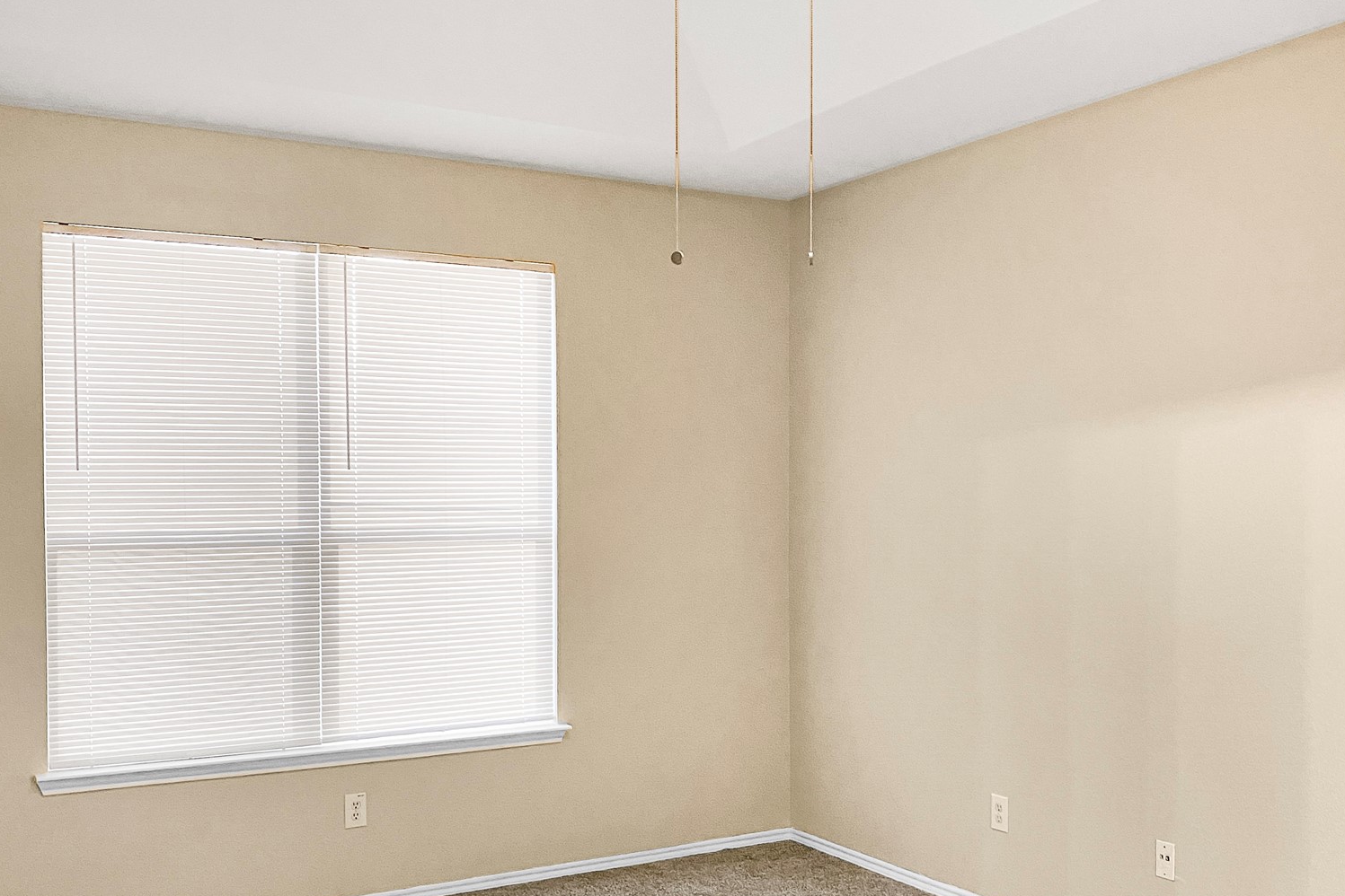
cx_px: 668
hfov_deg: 51.9
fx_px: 1382
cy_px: 544
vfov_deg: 35.8
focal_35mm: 37
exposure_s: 1/40
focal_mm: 4.25
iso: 400
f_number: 1.8
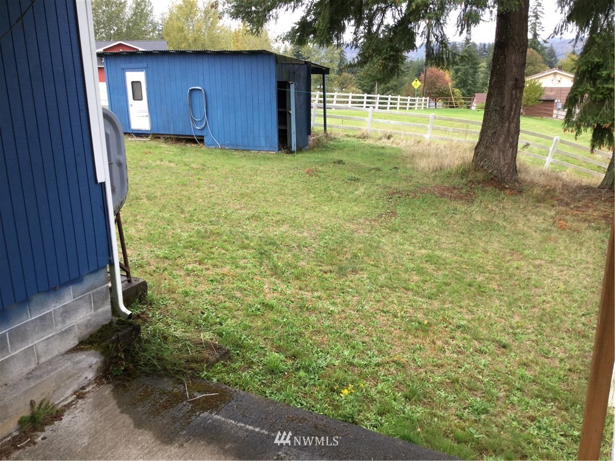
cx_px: 308
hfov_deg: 58.4
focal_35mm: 31
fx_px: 551
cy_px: 230
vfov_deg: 45.4
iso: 25
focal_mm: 3.3
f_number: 2.4
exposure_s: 1/157
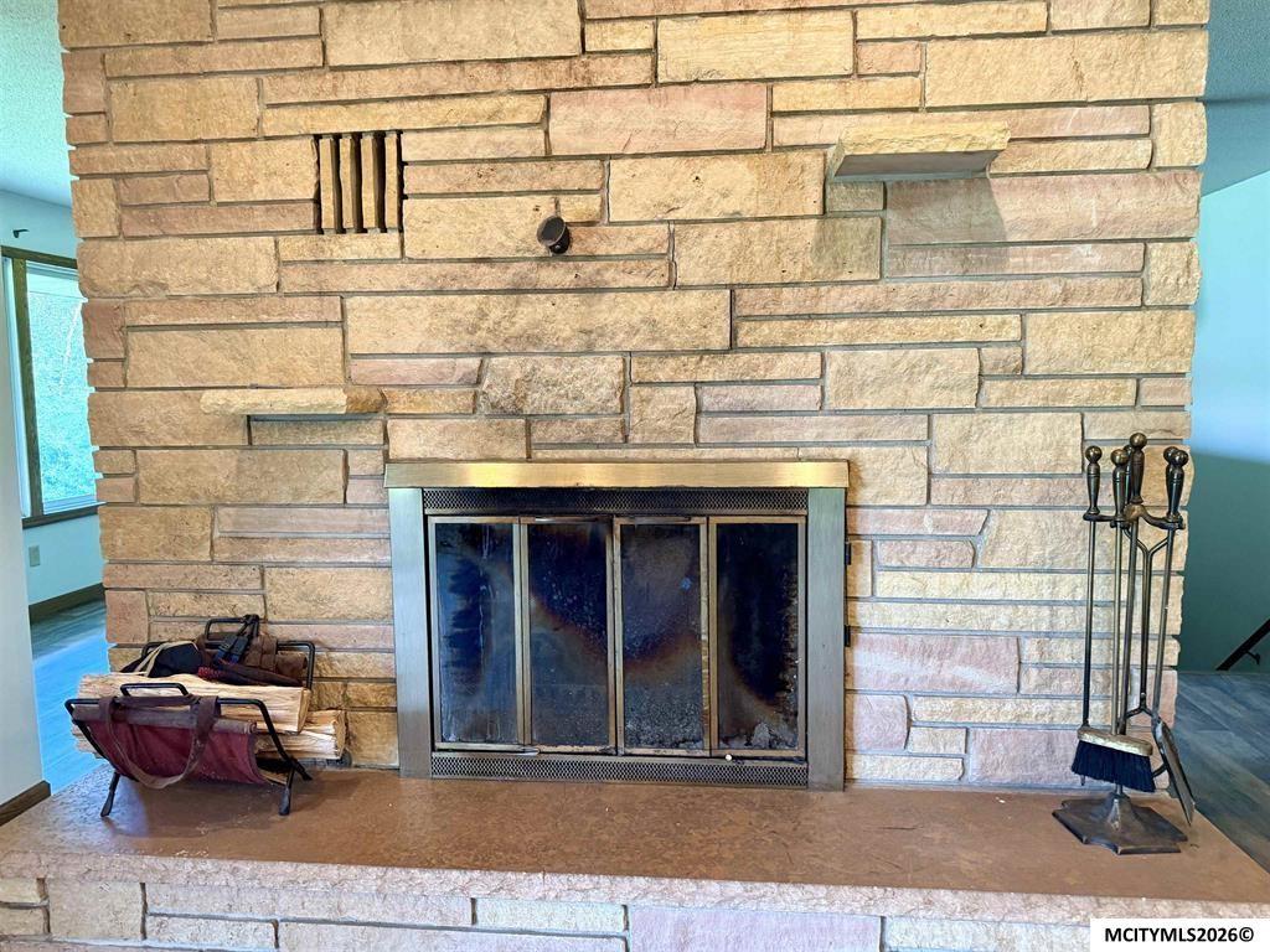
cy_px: 476
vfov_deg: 56.8
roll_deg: +1.7
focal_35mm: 24
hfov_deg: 71.6
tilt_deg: -4.1
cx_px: 635
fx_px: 881
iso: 320
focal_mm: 6.76
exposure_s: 1/60
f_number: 1.78
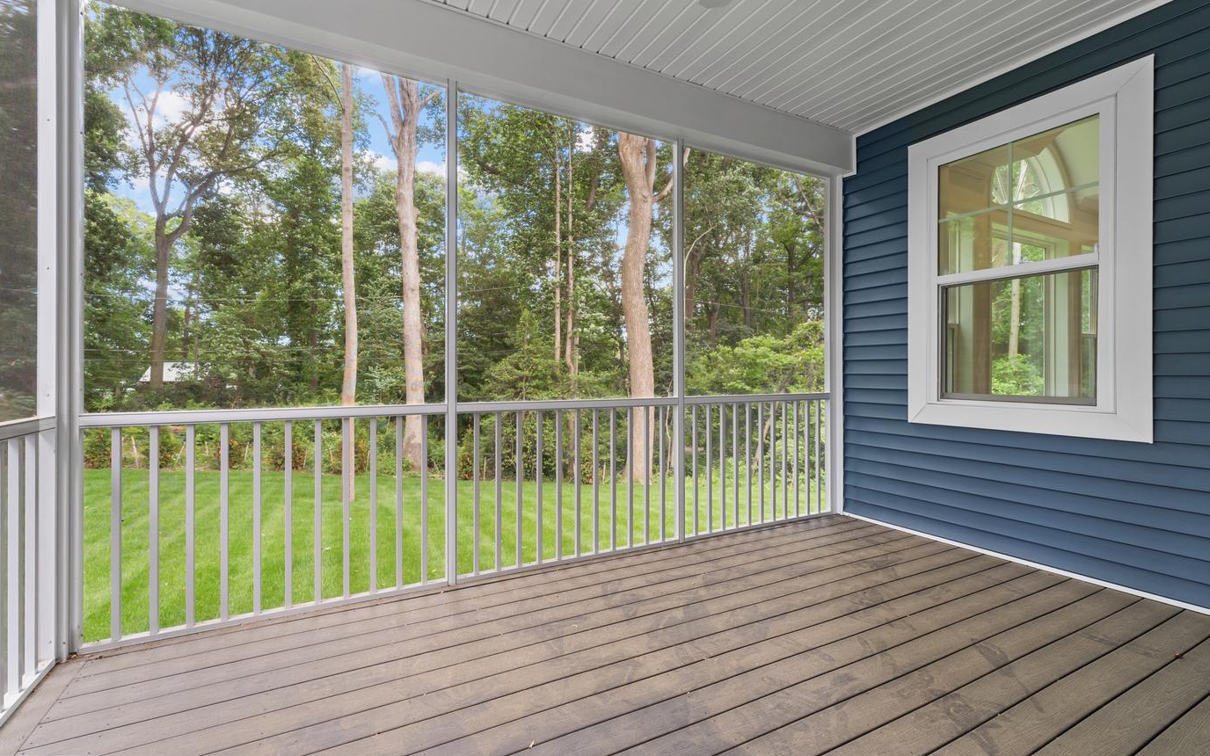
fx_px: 528
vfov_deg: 71.3
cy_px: 380
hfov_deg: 97.8
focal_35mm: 16
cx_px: 602
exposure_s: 1/2.5
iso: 200
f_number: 7.1
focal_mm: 10
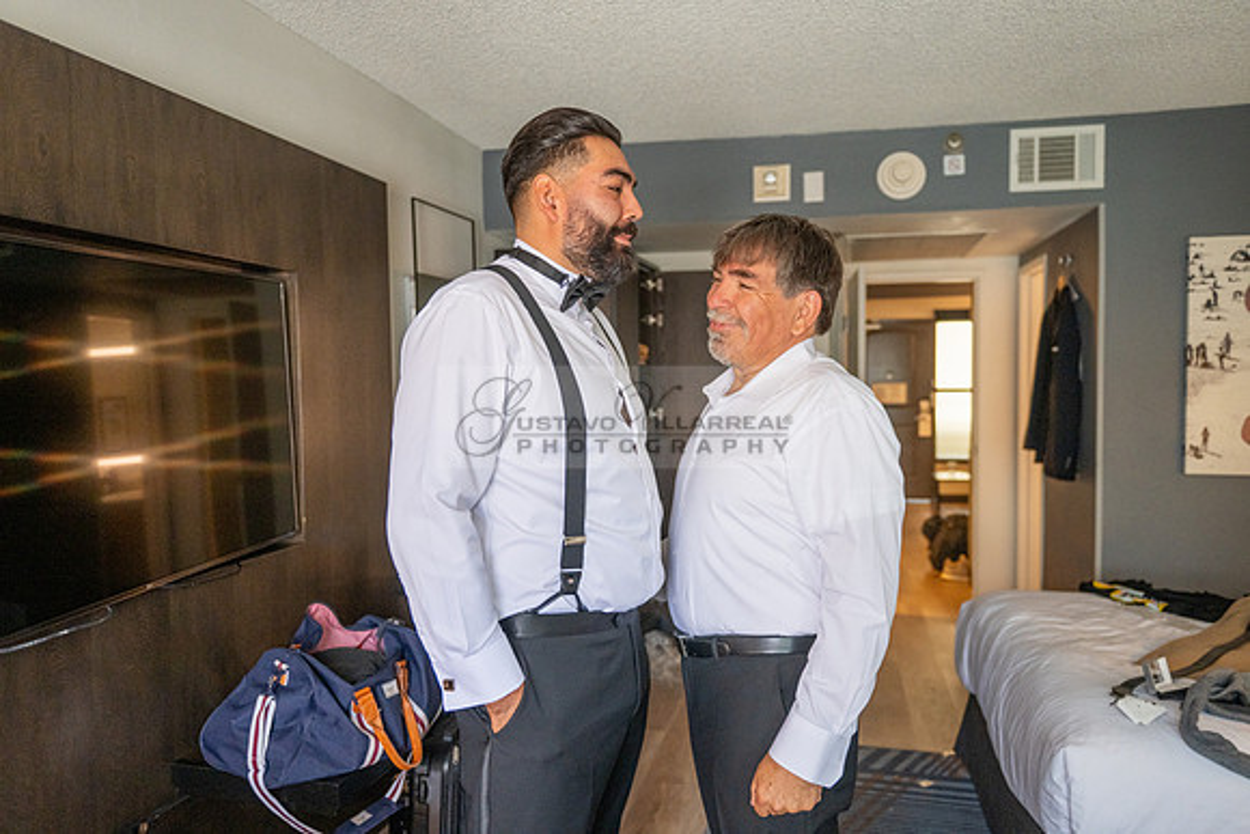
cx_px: 625
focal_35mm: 27
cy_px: 417
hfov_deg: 67.4
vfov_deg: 48.0
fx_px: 938
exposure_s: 1/200
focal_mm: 27
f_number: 3.2
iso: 1250
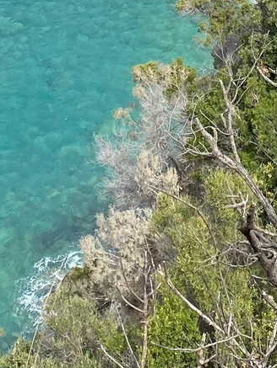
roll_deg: +2.0
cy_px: -142
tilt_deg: -23.0
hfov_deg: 12.2
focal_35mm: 120
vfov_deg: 15.4
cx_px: 286
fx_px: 1280
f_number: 1.8
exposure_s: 1/1585
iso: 32
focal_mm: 4.25
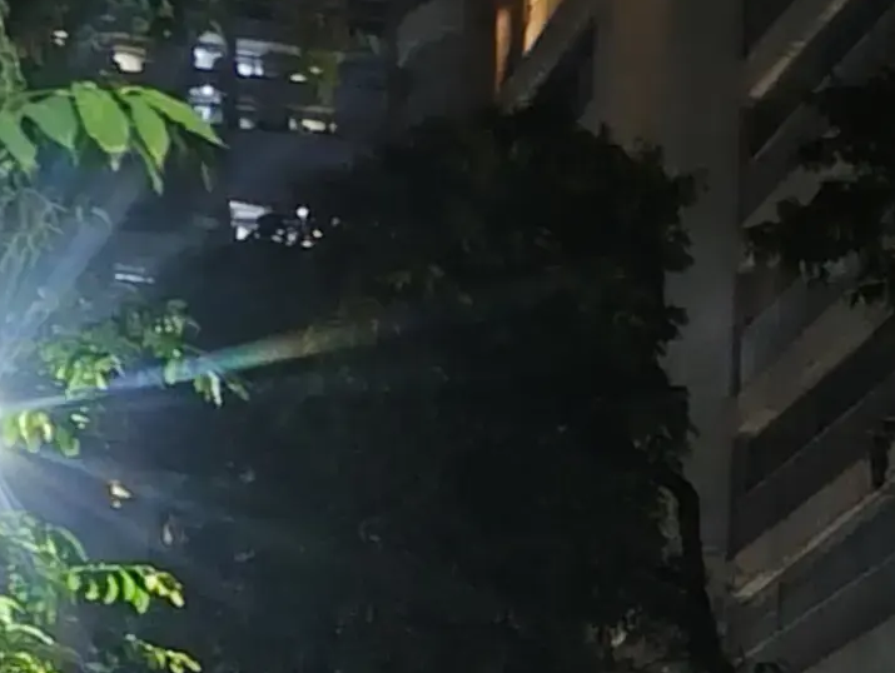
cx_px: 461
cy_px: 1715
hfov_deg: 14.4
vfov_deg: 9.4
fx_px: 3546
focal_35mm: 137
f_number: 1.8
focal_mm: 5.56
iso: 3031
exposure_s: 1/24
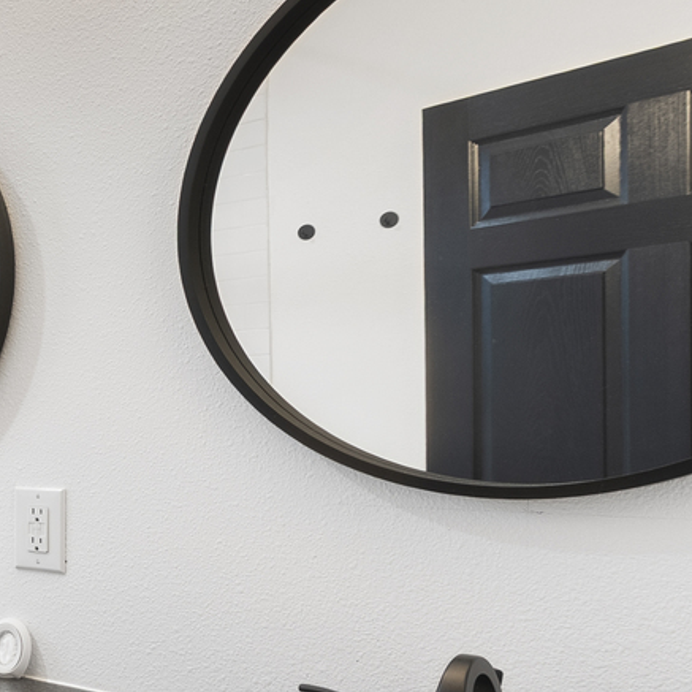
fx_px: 995
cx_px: -387
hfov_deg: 26.1
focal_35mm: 44
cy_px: 434
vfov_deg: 38.1
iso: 800
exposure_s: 1/2
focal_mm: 14
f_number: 5
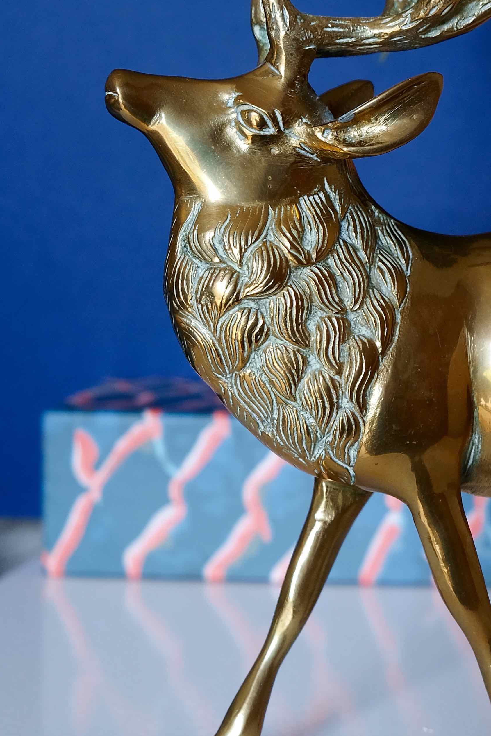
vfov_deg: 22.4
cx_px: 561
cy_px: 191
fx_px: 1841
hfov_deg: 14.8
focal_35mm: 90
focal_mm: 25.4
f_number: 4
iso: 640
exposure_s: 1/60
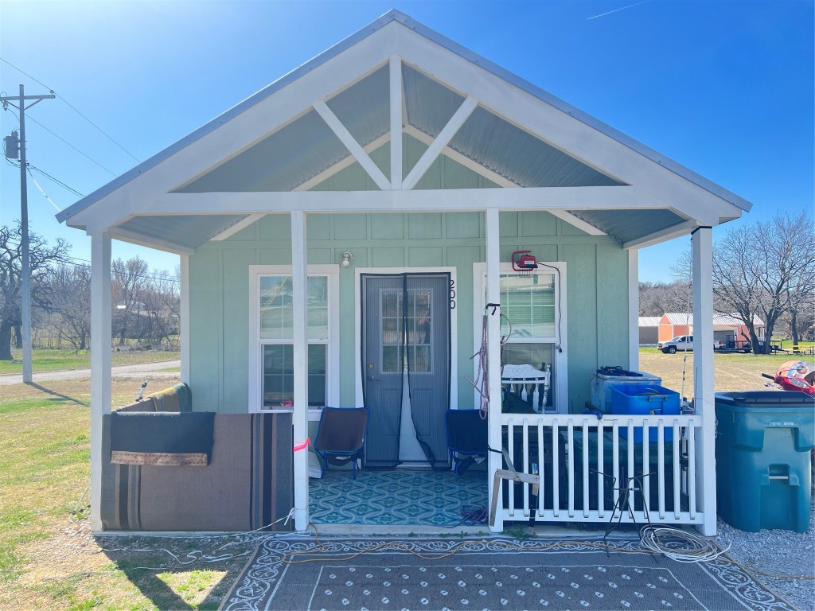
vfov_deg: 53.1
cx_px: 408
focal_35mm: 26
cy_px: 306
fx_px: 612
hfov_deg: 67.3
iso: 50
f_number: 1.5
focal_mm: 5.7
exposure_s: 1/833
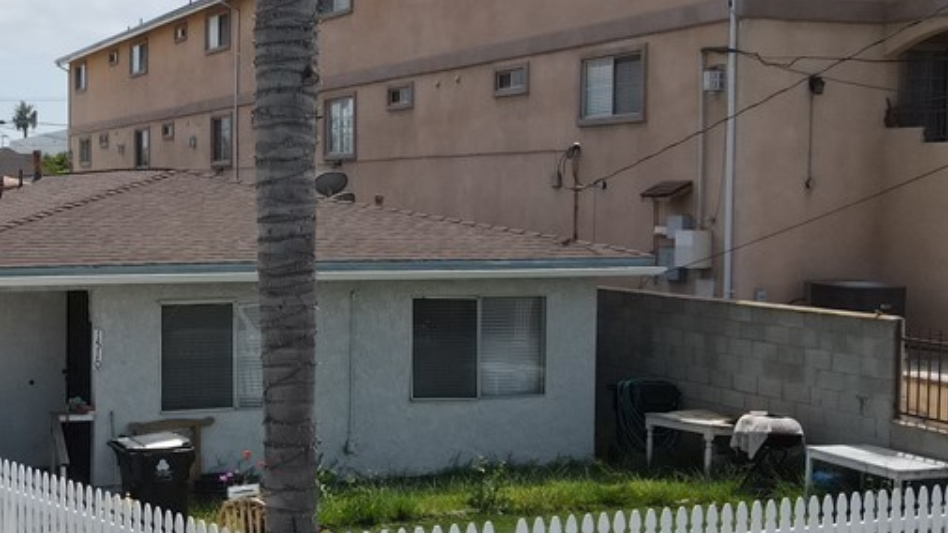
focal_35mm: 53
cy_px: 270
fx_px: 1332
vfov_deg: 22.6
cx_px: 195
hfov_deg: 37.8
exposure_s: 1/3200
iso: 400
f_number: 2.8
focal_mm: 4.5
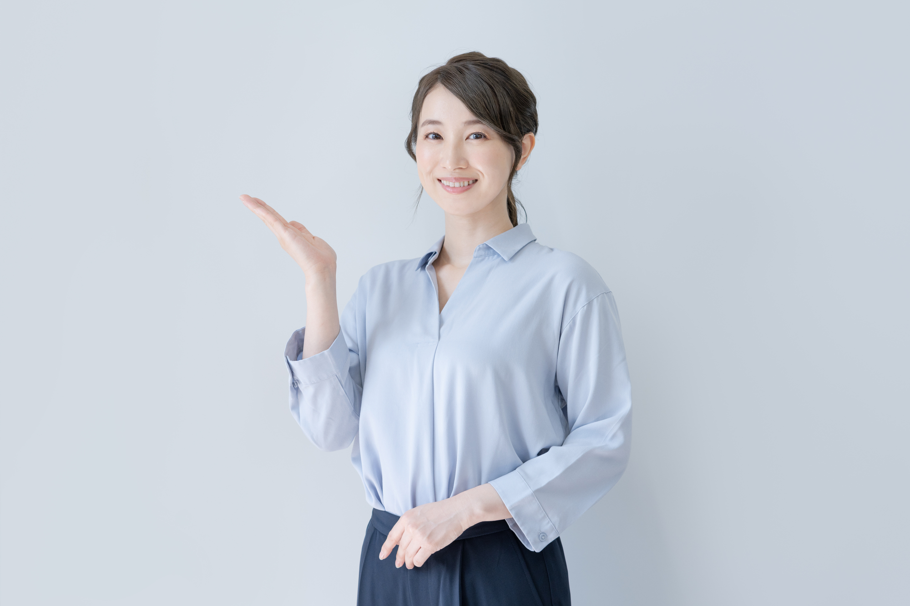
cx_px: 455
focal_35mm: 85
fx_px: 2148
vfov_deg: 16.1
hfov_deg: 23.9
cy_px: 303
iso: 400
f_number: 5
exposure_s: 1/160
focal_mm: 85
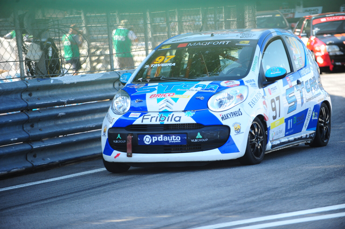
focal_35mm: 200
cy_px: 114
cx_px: 172
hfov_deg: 10.3
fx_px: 1915
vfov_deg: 6.9
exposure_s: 1/2000
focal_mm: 200
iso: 900
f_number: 2.8
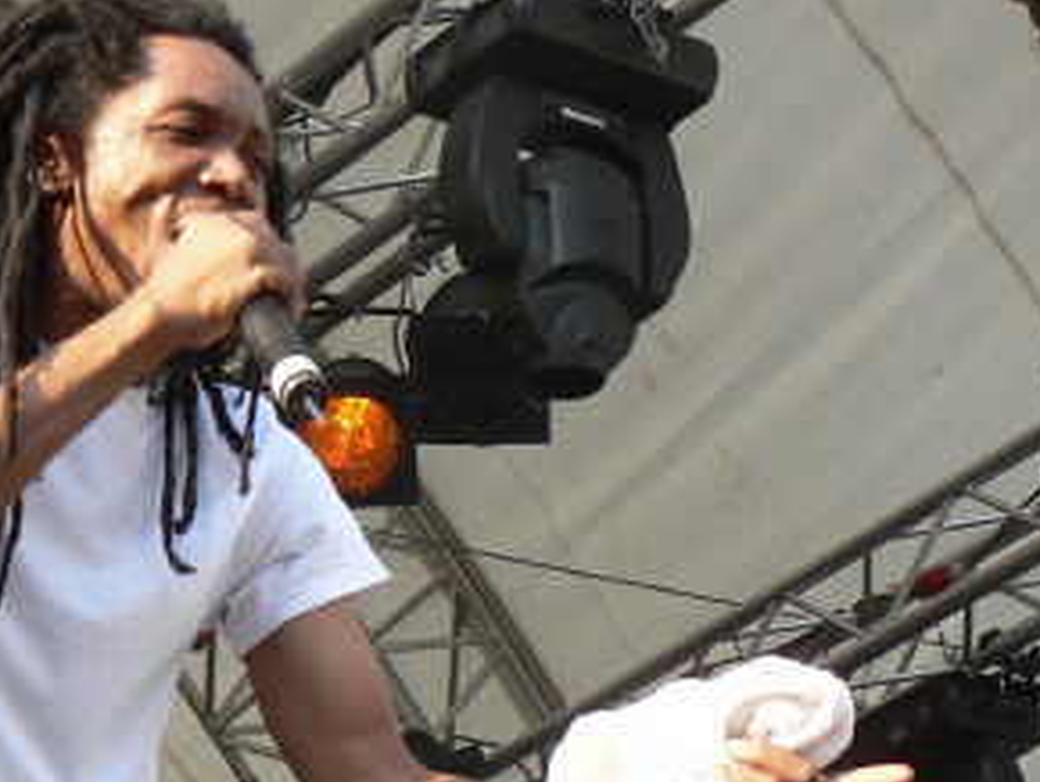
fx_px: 4991
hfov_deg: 11.9
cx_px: 294
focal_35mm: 166
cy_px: 694
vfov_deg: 8.9
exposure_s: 1/125
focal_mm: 14.5
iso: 64
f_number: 3.2
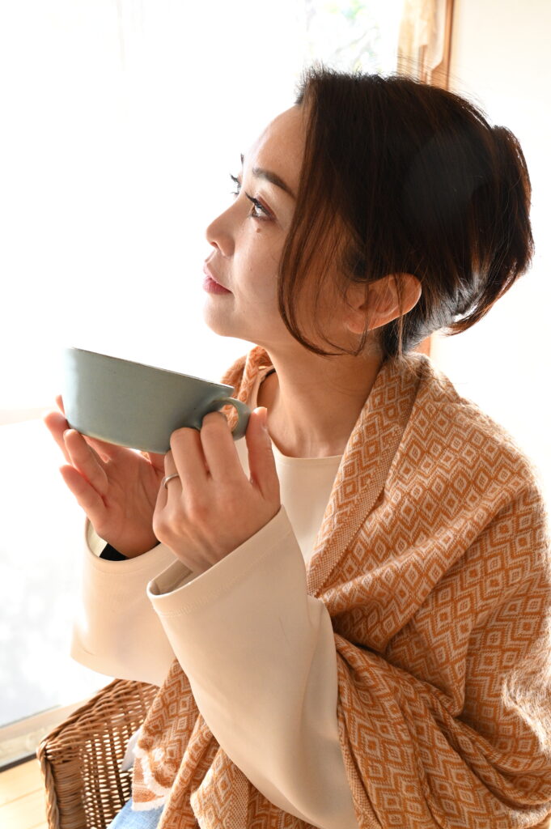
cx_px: 276
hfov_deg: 42.3
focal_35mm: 31
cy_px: 414
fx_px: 713
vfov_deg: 60.3
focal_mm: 31
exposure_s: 1/100
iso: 3200
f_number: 8
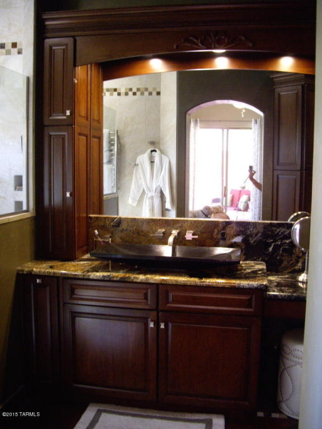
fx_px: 471
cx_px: 161
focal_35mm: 38
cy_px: 214
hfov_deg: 37.7
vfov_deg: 49.0
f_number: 2.8
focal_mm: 7.9
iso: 400
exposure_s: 1/30
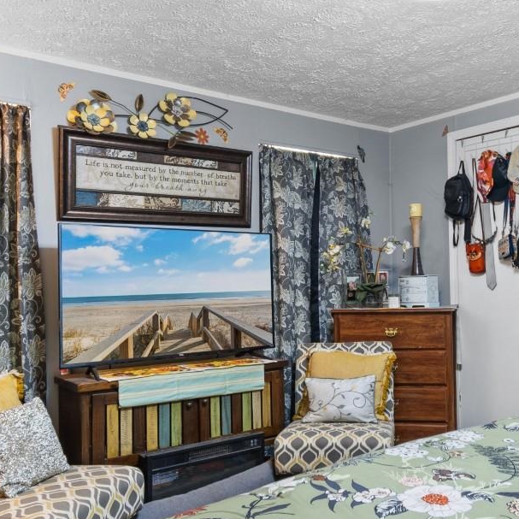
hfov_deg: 47.2
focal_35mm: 34
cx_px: 369
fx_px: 577
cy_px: 272
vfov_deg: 48.4
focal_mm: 10
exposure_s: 1/2
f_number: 4.5
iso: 100
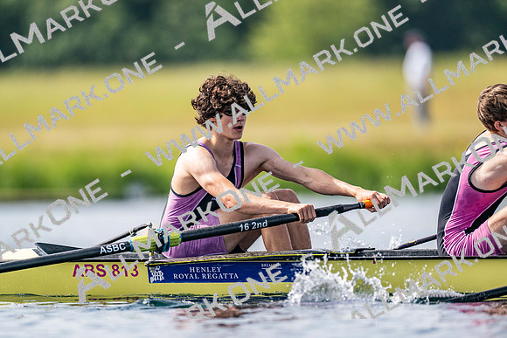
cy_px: 169
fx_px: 8452
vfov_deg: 2.3
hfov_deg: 3.4
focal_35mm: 600
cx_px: 254
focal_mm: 600
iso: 220
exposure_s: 1/2500
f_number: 4
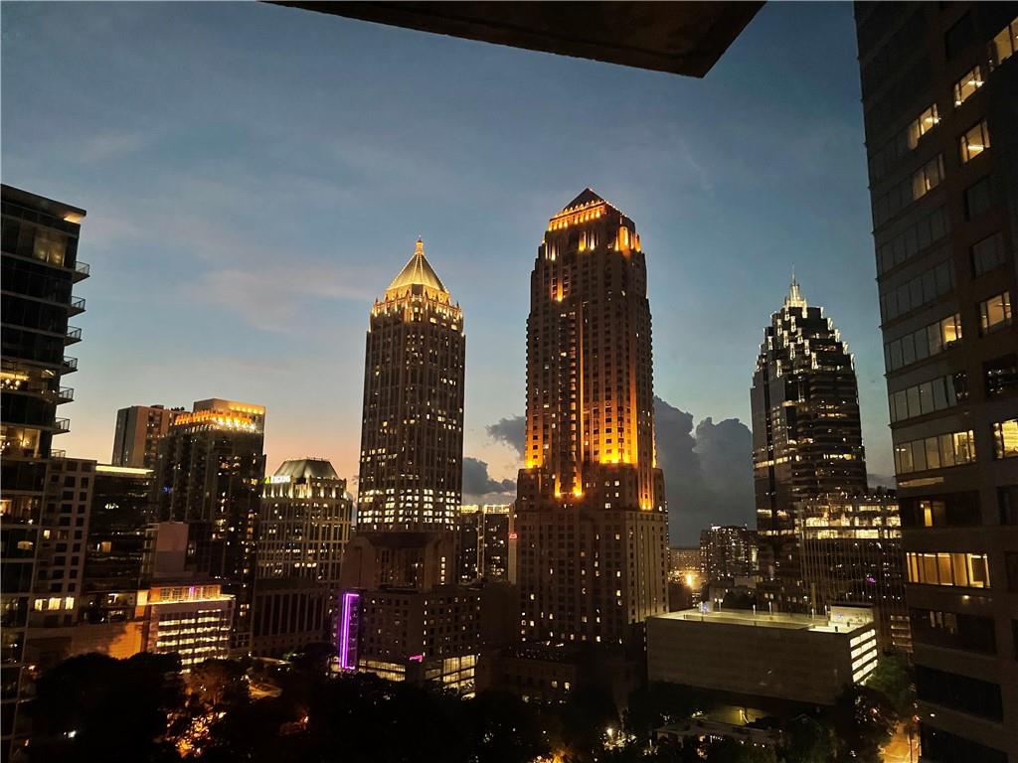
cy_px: 382
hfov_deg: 67.3
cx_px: 509
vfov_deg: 53.1
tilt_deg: +11.6
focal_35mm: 26
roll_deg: +0.1
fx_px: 765
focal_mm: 4.2
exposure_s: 1/28
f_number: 1.6
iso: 1000
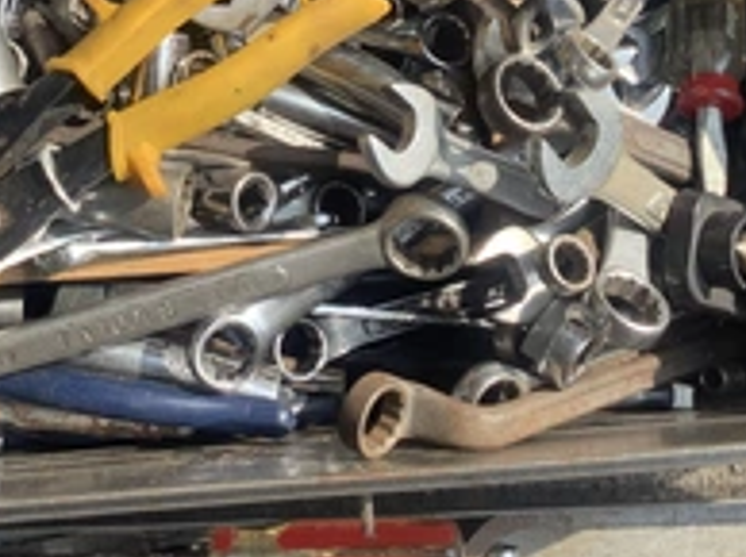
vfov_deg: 22.1
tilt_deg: -80.1
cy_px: 12
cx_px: 254
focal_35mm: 64
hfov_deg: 30.1
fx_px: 1378
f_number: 2.4
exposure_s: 1/411
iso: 25
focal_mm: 3.3
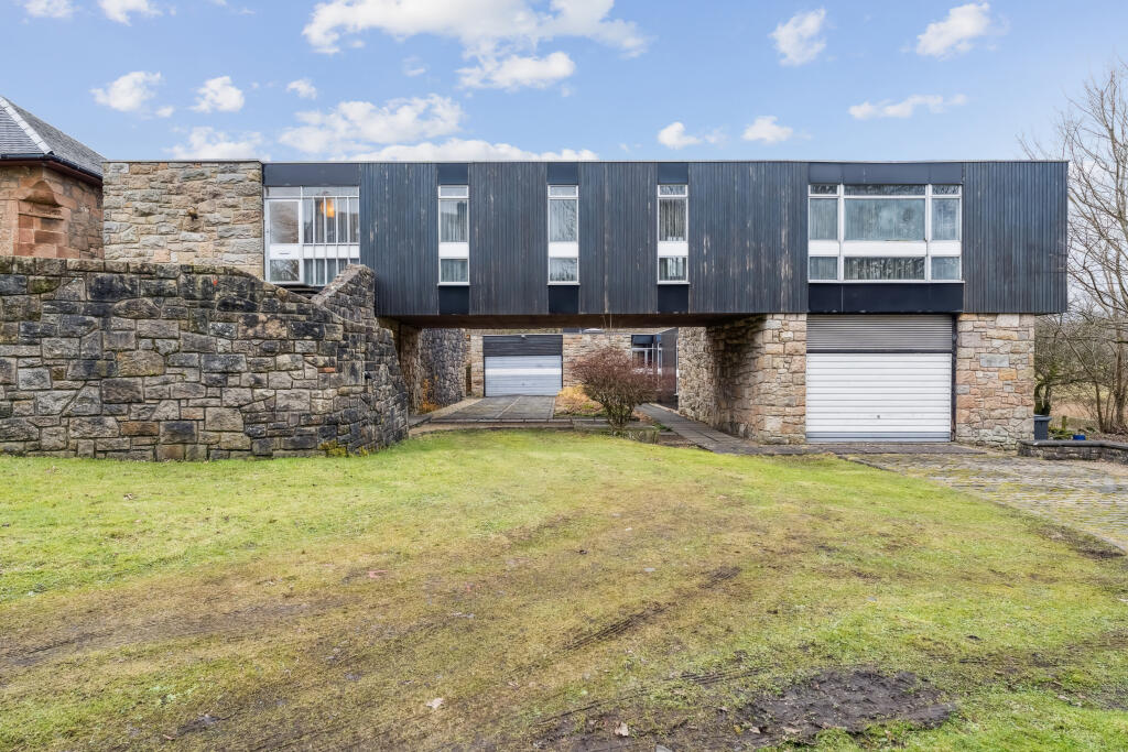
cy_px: 376
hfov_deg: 84.5
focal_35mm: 20
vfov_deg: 62.5
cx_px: 564
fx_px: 620
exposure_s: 1/80
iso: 320
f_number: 5.6
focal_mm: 19.8
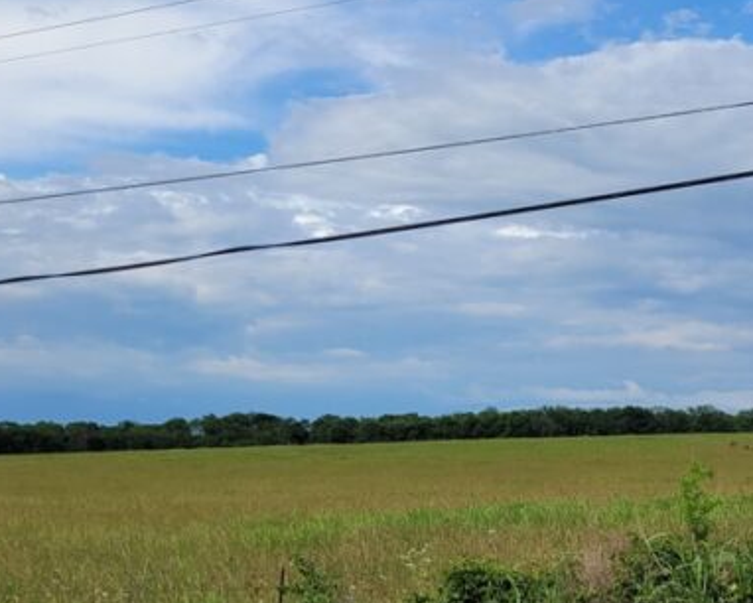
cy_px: 414
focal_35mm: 68
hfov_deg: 26.1
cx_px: 796
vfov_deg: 22.4
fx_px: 1516
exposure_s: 1/3381
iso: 40
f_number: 1.8
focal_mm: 5.4
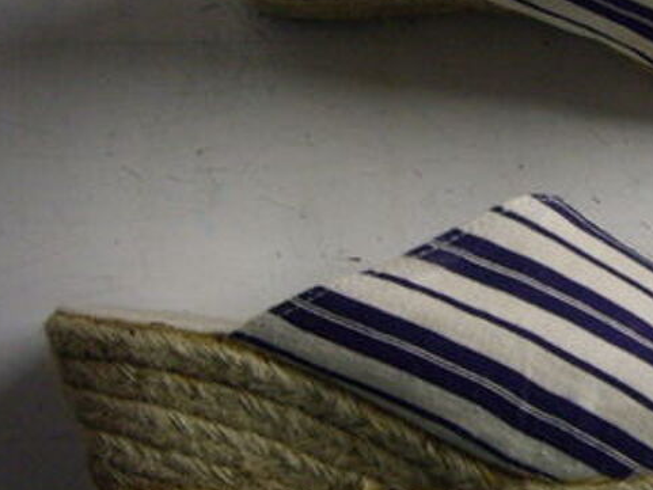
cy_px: 221
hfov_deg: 24.2
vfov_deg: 18.7
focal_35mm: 79
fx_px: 1491
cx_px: 558
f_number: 2.7
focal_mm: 6.2
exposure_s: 1/15
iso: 200
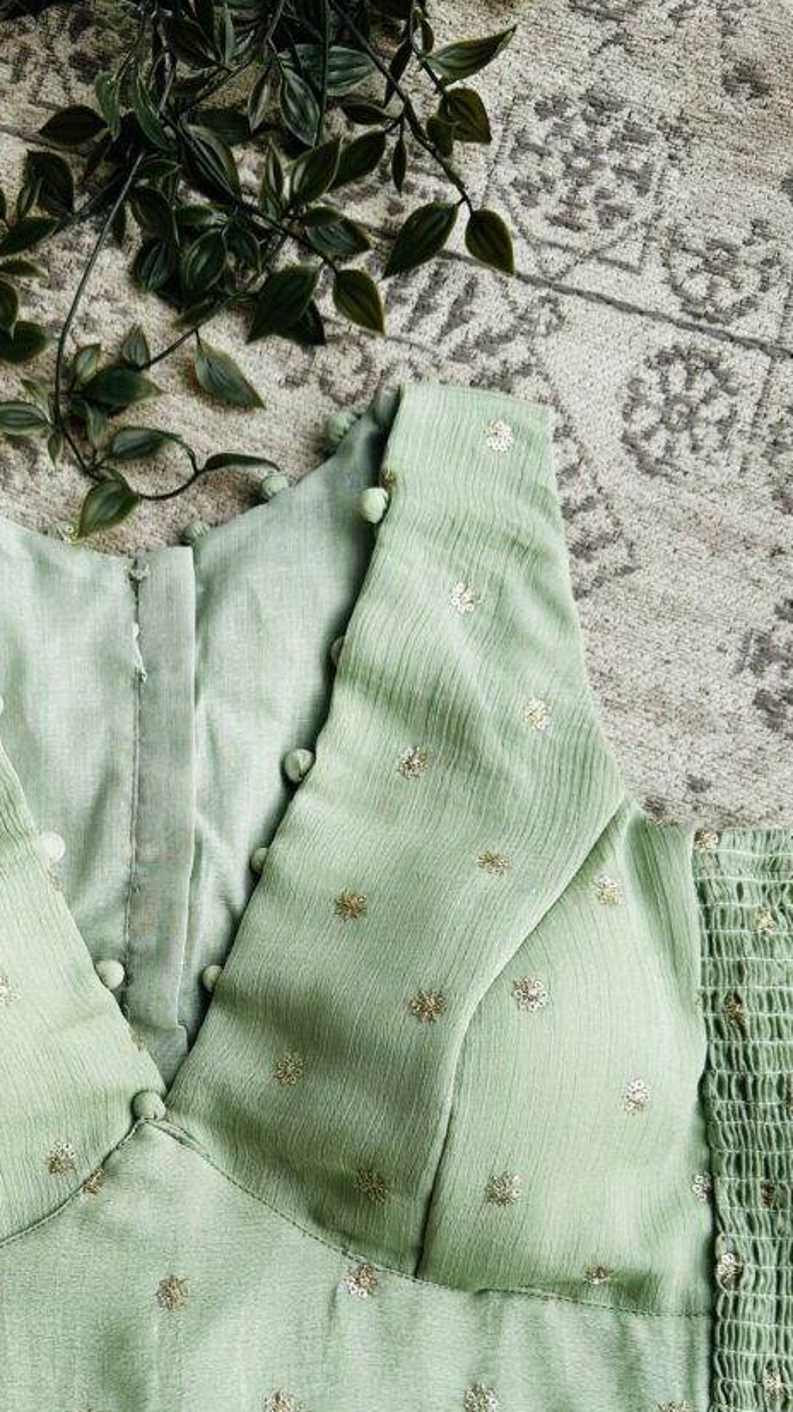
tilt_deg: -80.2
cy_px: 976
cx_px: 178
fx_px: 1422
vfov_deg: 51.5
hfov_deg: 30.5
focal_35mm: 38
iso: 80
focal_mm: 6.86
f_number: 1.78
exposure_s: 1/1880
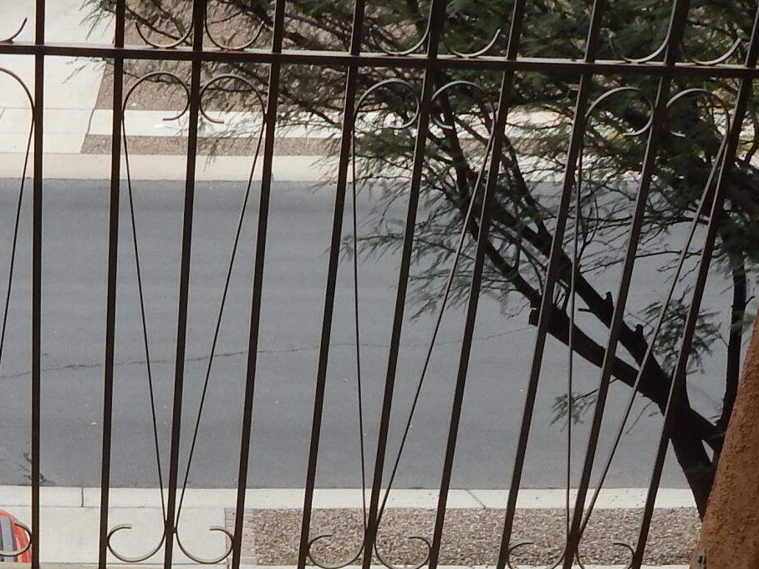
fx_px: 1666
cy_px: 734
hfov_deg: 24.9
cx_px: 69
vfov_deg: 18.1
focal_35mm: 76
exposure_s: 1/1000
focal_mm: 4
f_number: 3
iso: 125
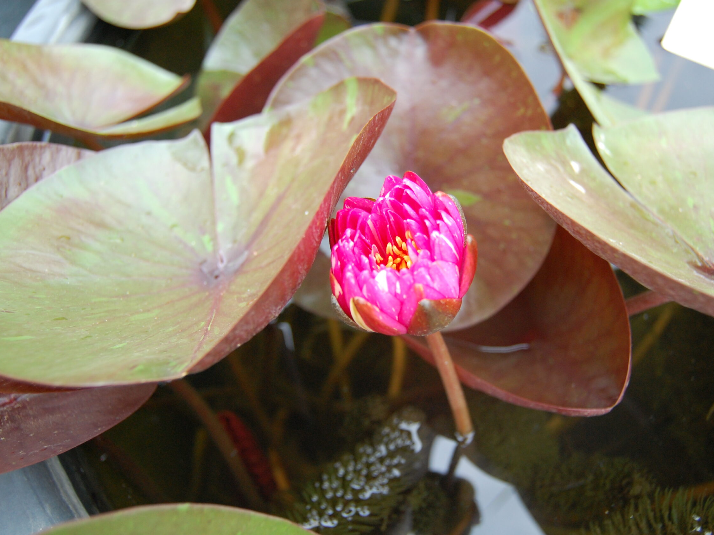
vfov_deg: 39.7
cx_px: 383
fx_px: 743
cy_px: 268
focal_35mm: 36
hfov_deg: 51.3
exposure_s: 1/80
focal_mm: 22
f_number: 4
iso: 800
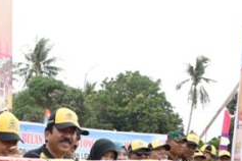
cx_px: -47
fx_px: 618
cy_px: 215
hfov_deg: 20.7
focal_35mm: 92
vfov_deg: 14.2
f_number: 14
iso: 500
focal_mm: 34
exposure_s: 1/160
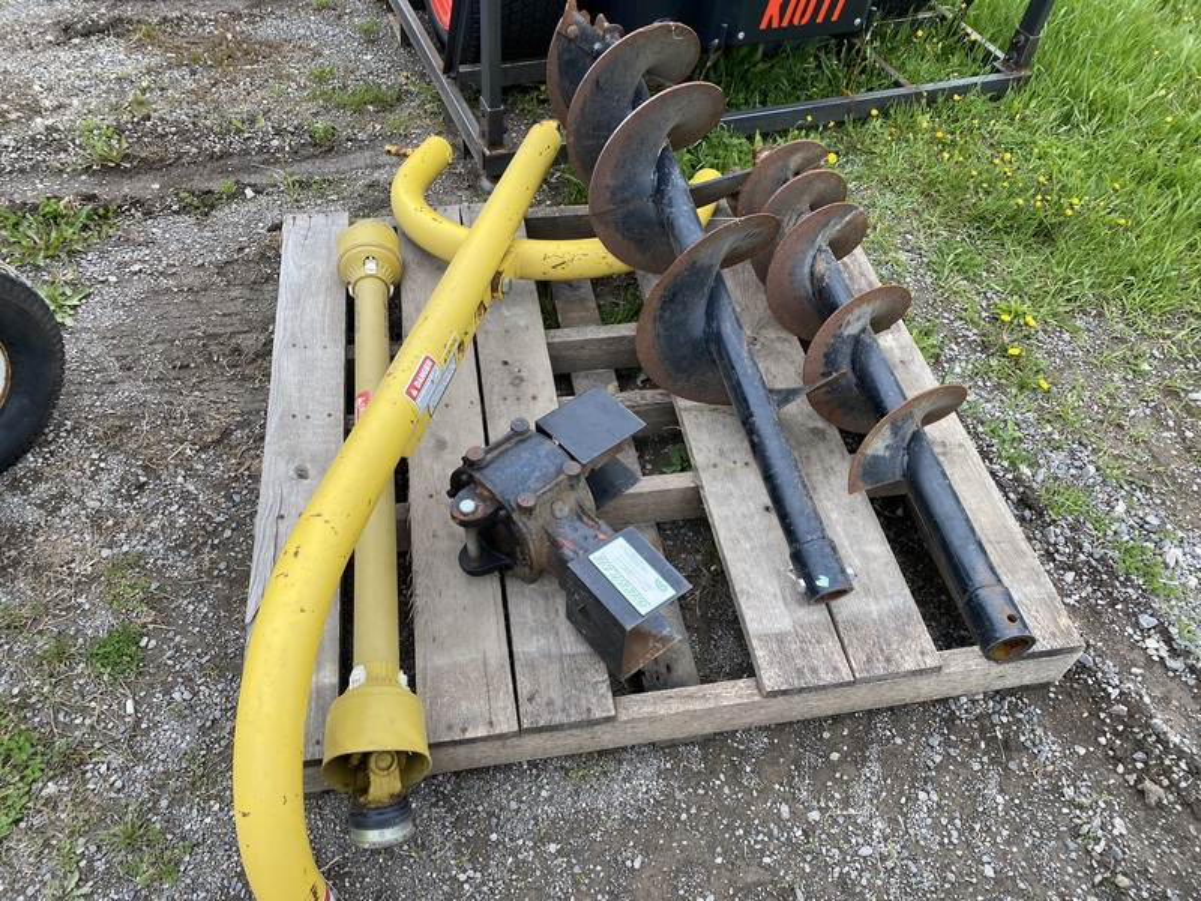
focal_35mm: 26
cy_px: 450
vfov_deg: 53.1
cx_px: 600
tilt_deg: -50.4
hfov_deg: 67.3
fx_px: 902
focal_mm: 4.25
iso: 32
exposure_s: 1/140
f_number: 1.8
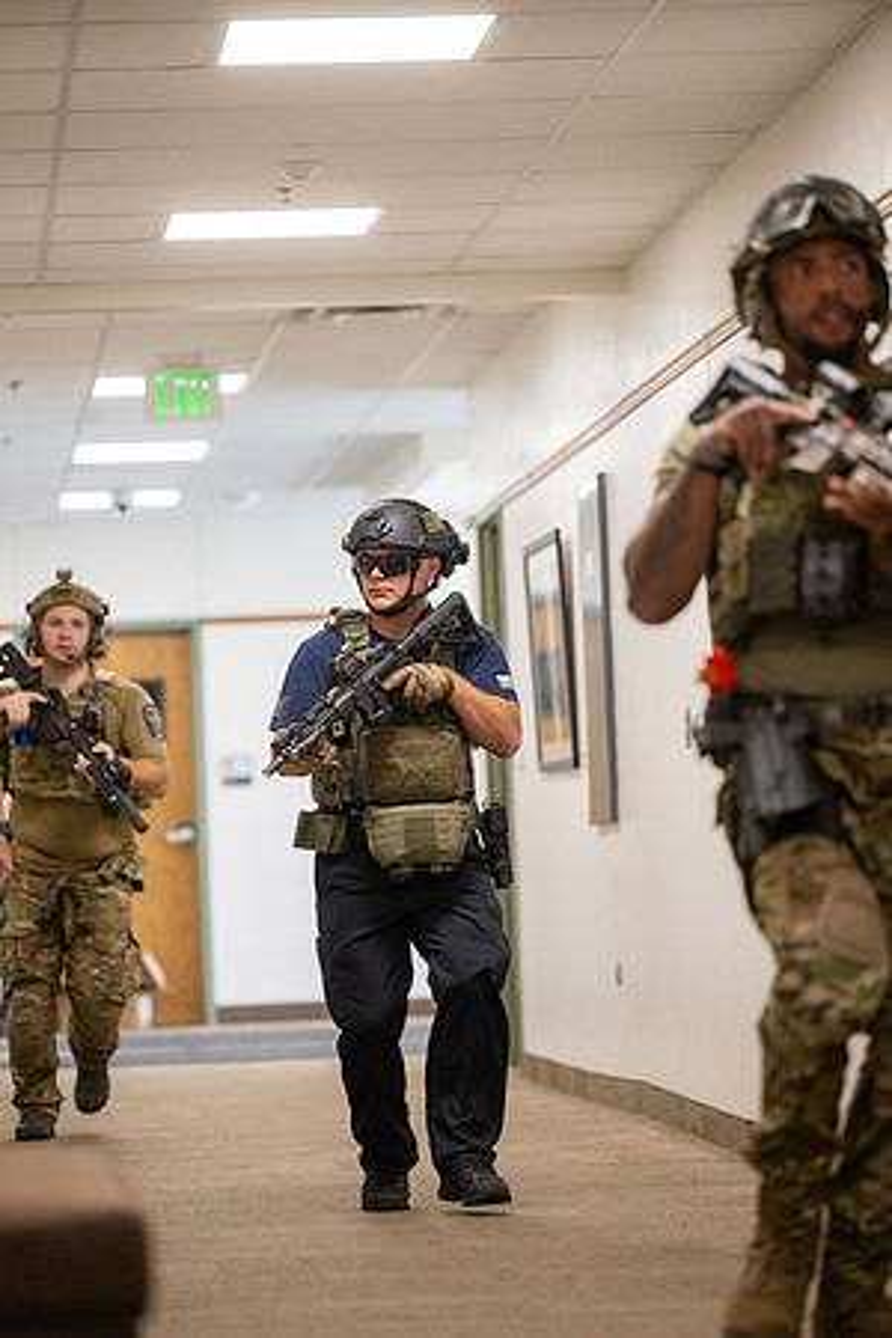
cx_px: 446
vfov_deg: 15.2
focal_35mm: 135
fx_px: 5017
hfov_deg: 10.2
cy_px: 669
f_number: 2.8
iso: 2000
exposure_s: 1/500
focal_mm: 135
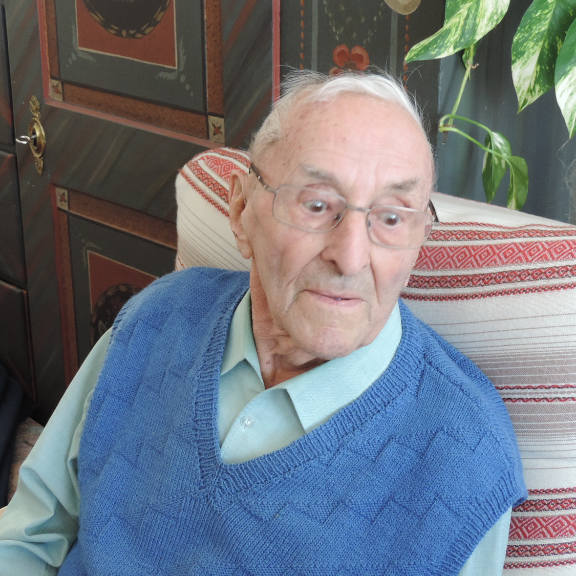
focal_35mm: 60
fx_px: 1130
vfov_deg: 28.6
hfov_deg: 28.6
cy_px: 285
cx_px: 290
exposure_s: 1/50
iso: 360
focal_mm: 8.9
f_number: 3.6
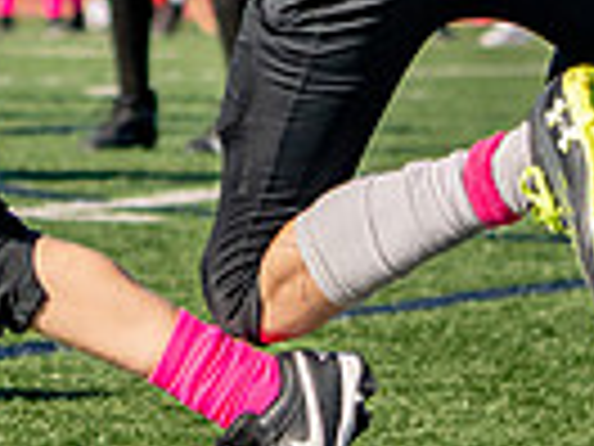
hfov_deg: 3.1
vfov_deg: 2.3
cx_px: -200
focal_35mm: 644
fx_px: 11051
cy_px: -190
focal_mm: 100
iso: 320
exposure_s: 1/2500
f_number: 4.5
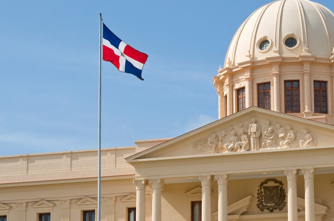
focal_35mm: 109
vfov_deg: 12.5
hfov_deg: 18.7
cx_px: 230
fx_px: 1010
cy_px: 146
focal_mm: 32
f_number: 8
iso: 200
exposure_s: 1/800
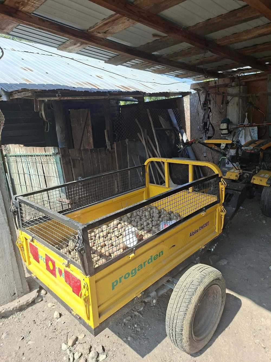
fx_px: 240
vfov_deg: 73.9
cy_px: 181
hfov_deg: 58.9
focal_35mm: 23
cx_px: 136
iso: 50
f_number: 1.8
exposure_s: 1/1111
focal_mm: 5.54
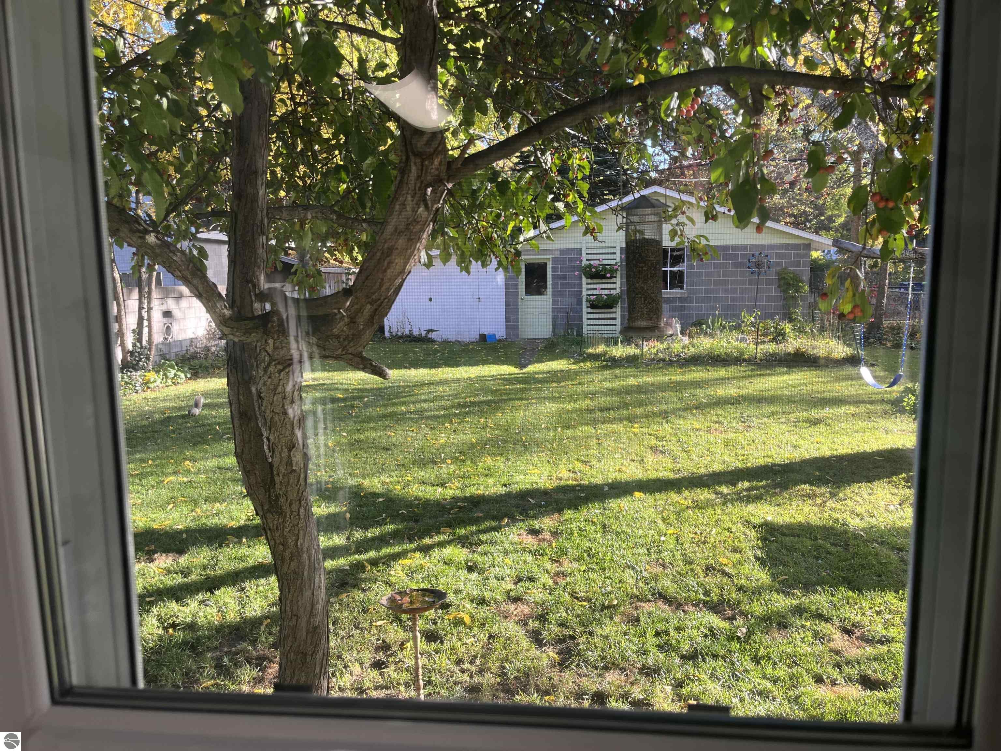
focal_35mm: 26
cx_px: 500
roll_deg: +0.5
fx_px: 752
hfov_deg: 67.3
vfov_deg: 53.1
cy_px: 376
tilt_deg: -7.8
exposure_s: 1/122
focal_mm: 5.1
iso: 40
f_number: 1.6
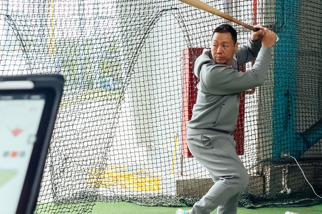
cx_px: 125
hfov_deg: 27.3
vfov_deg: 18.4
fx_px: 662
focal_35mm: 74
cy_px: 129
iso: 5000
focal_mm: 35
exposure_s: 1/200
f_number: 6.3
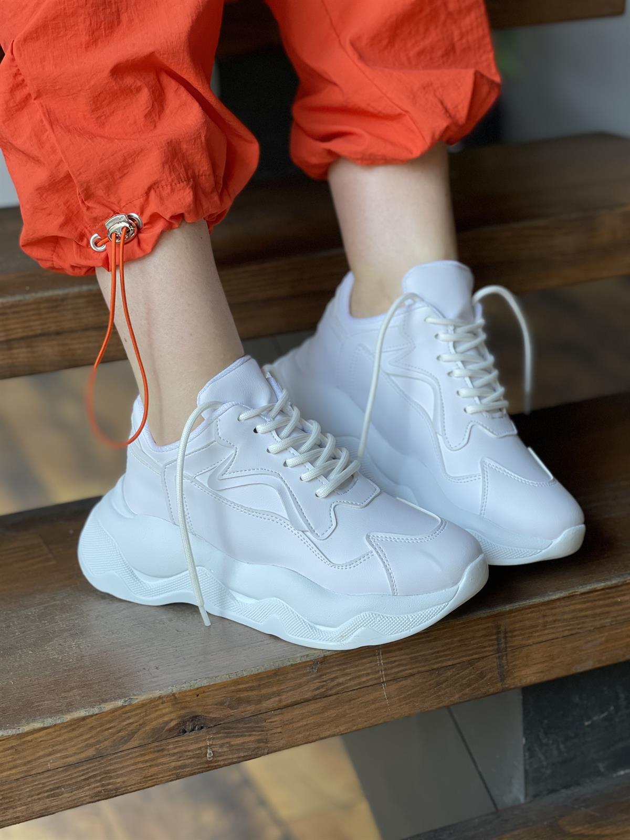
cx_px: 315
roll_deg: +2.6
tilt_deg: -19.2
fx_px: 1553
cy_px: 420
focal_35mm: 64
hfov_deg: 22.9
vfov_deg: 30.3
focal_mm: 7.5
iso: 64
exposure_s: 1/121
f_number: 2.2
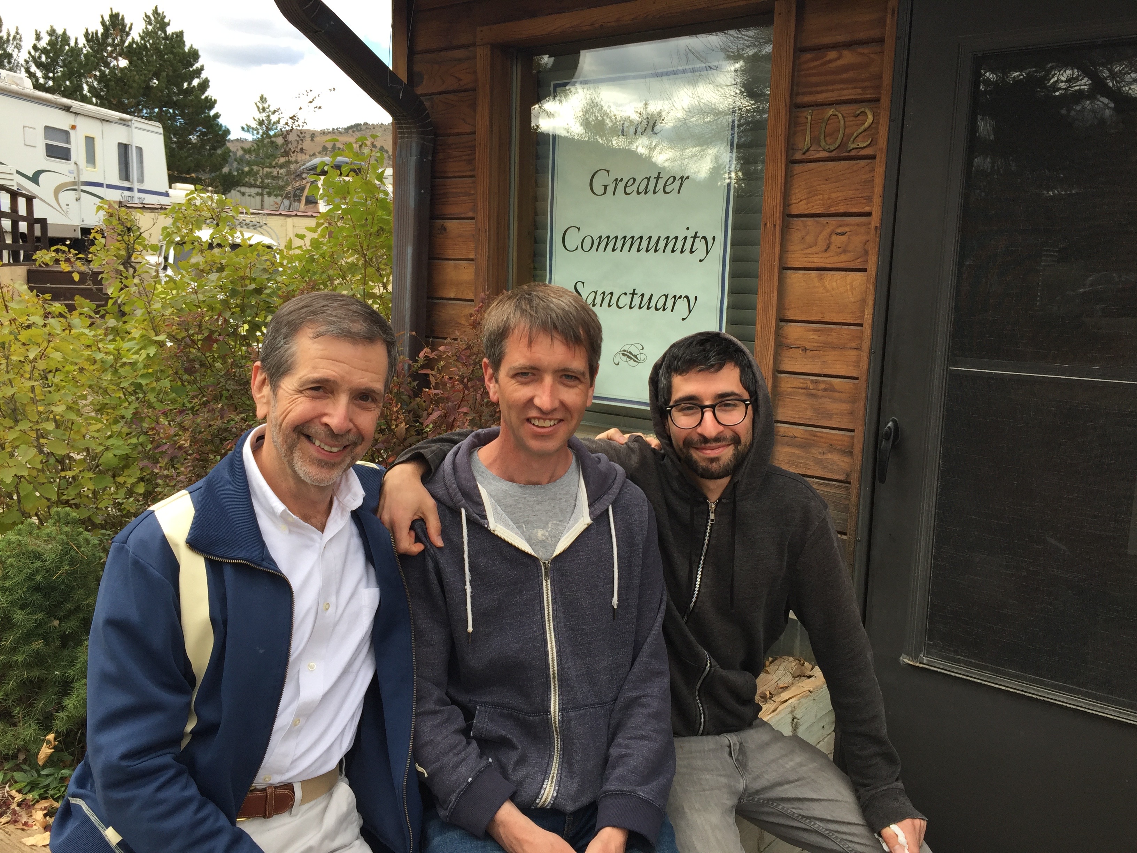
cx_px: 568
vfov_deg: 48.2
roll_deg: -3.0
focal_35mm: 29
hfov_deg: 61.7
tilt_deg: -9.1
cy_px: 426
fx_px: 953
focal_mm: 4.15
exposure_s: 1/370
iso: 32
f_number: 2.2
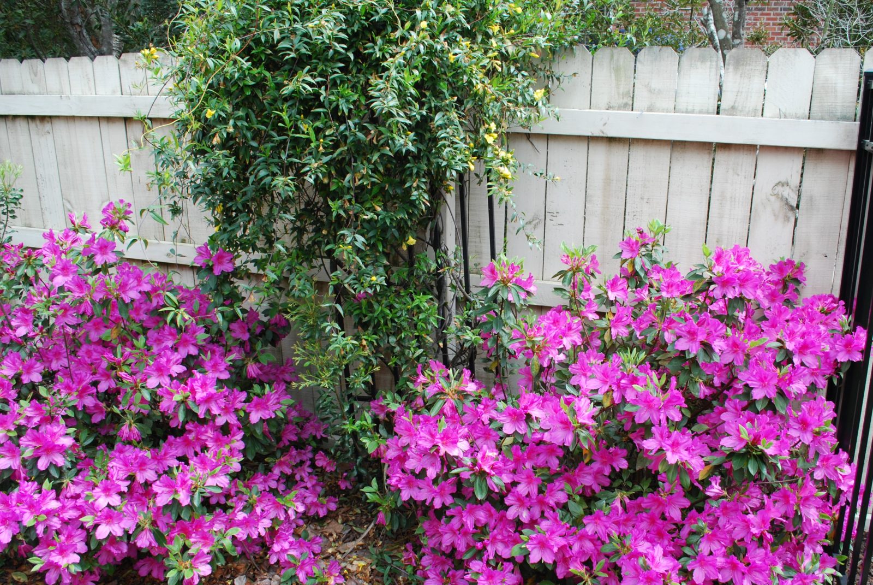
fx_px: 656
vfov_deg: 48.0
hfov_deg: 67.3
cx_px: 436
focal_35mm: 27
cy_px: 292
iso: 140
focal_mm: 18
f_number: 5.6
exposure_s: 1/125
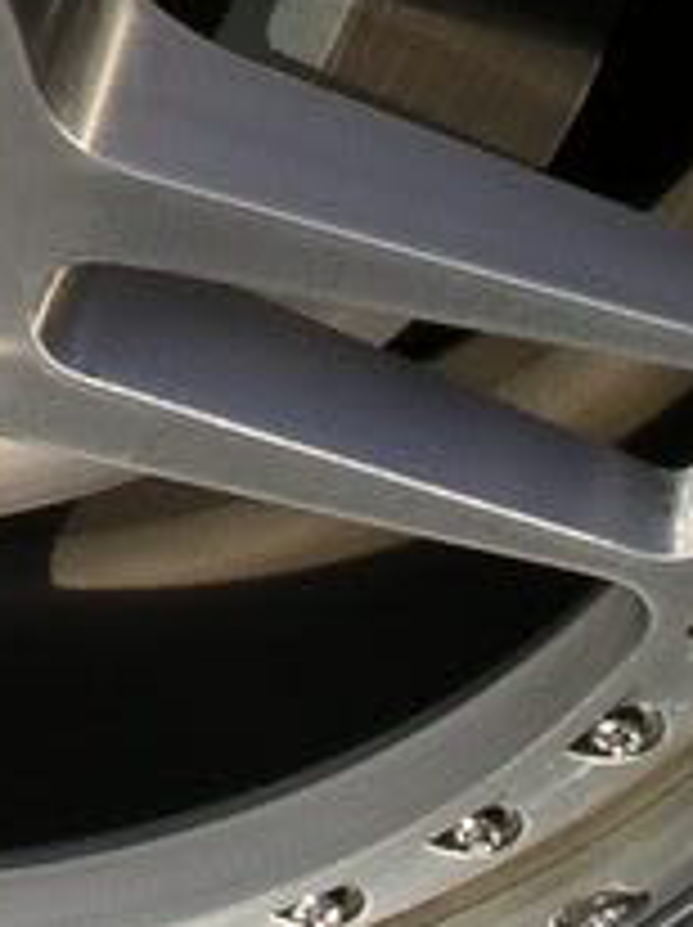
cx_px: -490
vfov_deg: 10.4
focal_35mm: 184
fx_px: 4922
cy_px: -454
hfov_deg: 7.8
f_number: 7
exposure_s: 1/137
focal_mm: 7.8
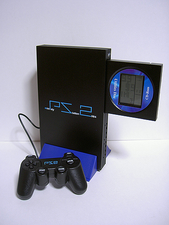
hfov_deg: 36.8
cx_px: 84
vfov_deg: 47.9
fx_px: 254
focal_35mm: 39
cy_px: 112
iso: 100
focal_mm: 8
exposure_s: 1/8
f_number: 2.8
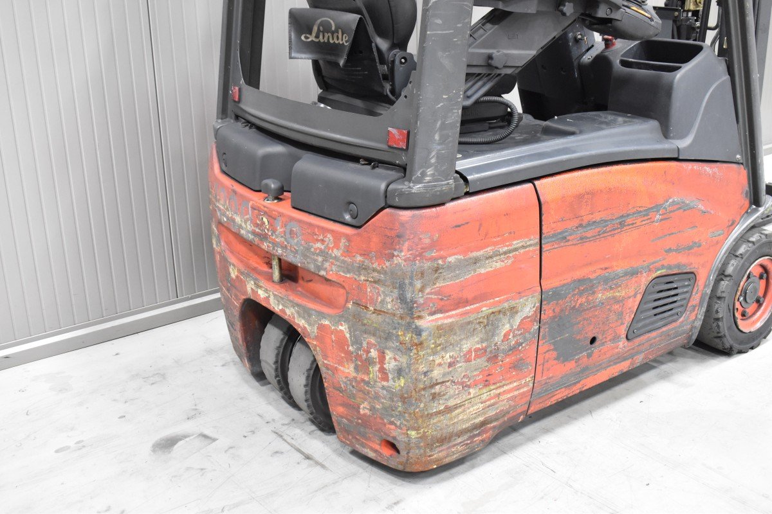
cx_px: 386
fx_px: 868
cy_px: 257
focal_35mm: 40
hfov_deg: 47.9
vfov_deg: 33.0
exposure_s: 1/13
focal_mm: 27
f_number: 5
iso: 1600
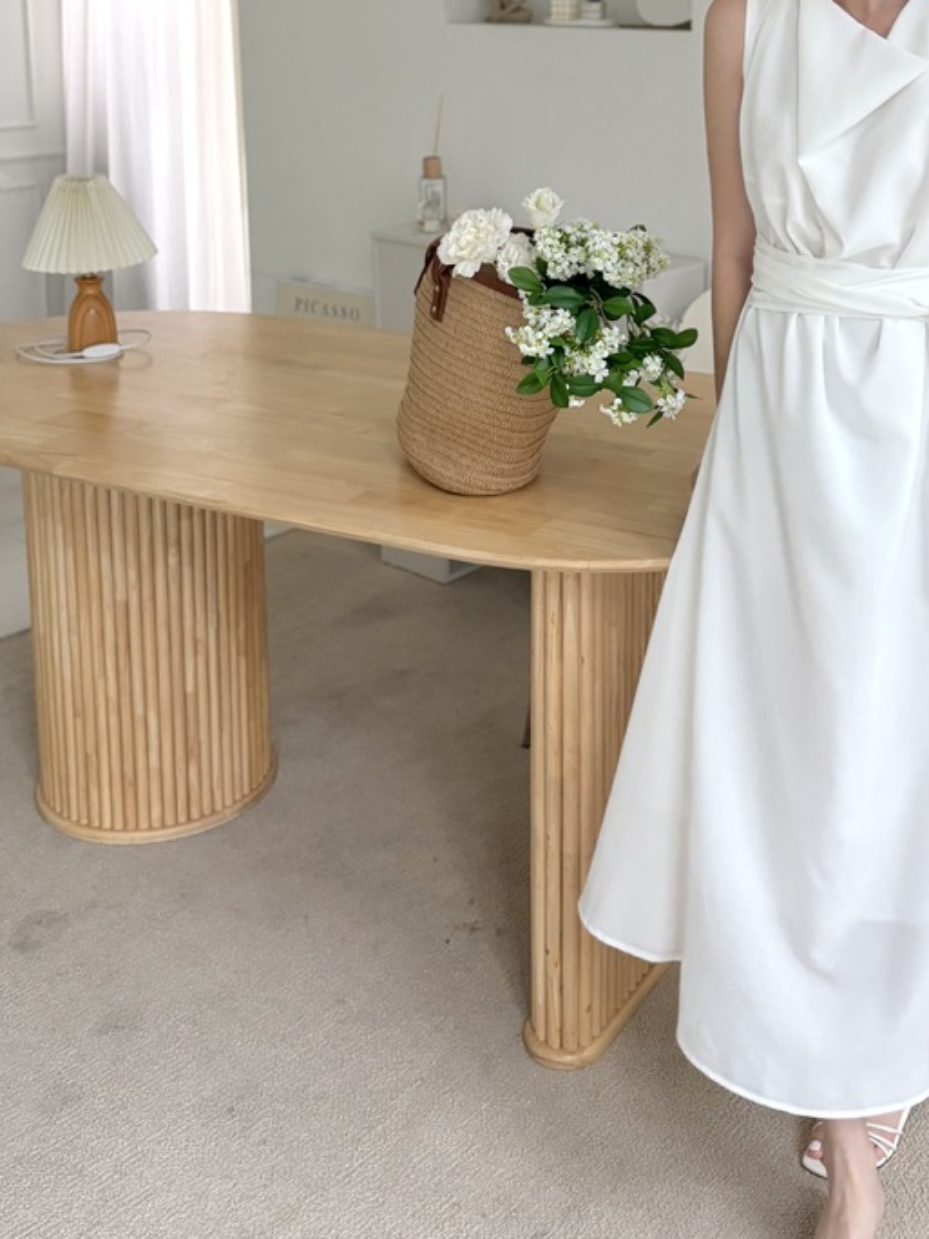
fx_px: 1360
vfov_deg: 48.0
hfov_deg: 37.1
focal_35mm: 38
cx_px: 657
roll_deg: +1.0
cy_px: 397
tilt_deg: -11.4
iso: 200
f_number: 1.6
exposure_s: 1/60
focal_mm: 5.96
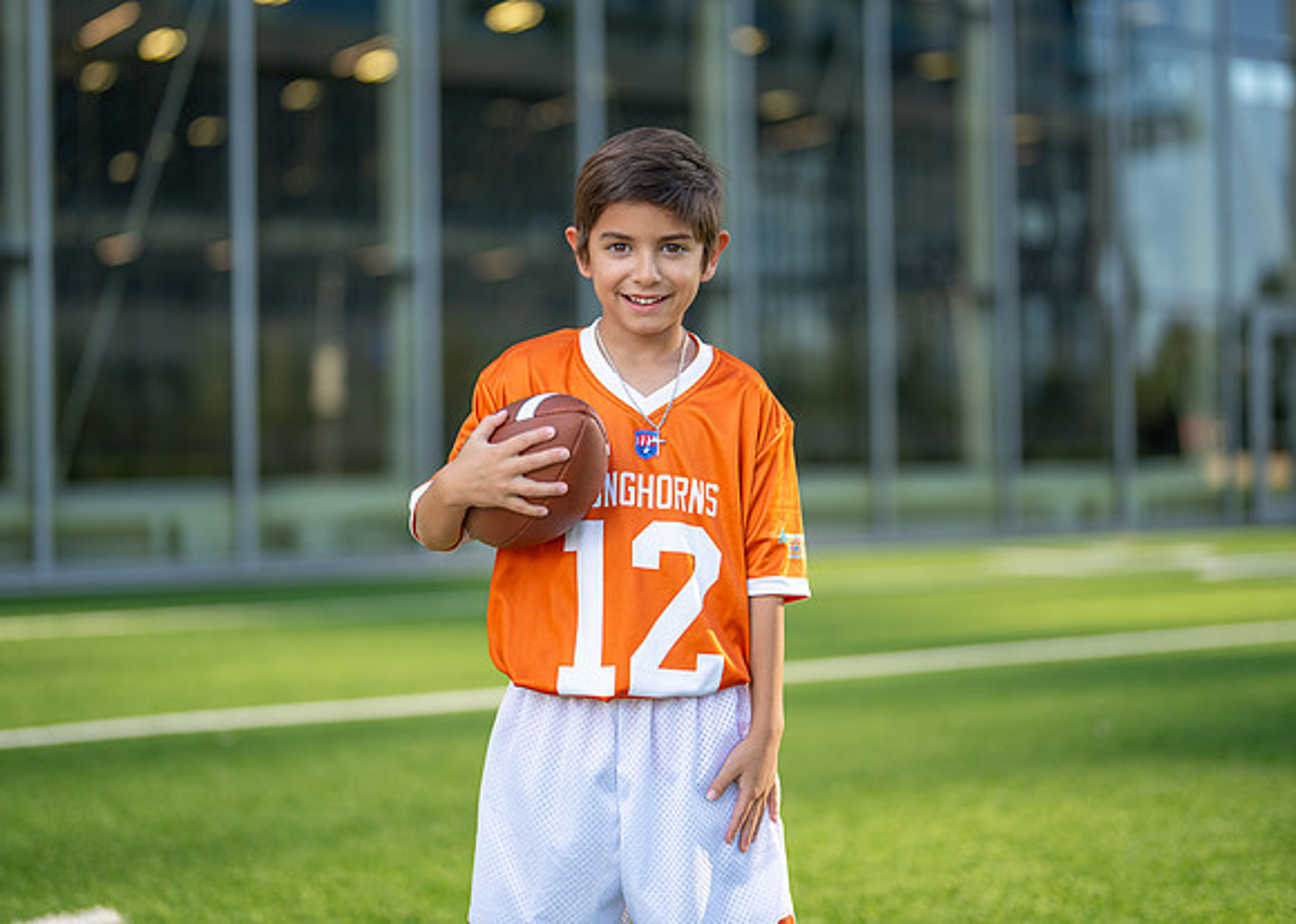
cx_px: 631
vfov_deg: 24.3
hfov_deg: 33.6
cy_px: 417
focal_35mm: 58
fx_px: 2149
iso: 100
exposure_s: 1/2500
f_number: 1.2
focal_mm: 50
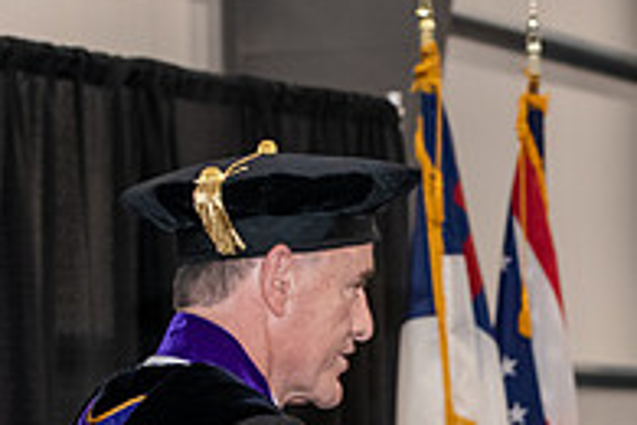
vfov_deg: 6.6
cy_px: 535
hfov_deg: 9.8
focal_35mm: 208
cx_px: 670
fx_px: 3680
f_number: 5
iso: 2500
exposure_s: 1/200
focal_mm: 70
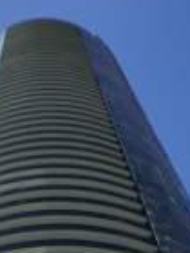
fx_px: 937
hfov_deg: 11.5
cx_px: 13
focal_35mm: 128
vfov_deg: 13.0
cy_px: 529
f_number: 1.8
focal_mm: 3.99
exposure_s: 1/1546
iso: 20
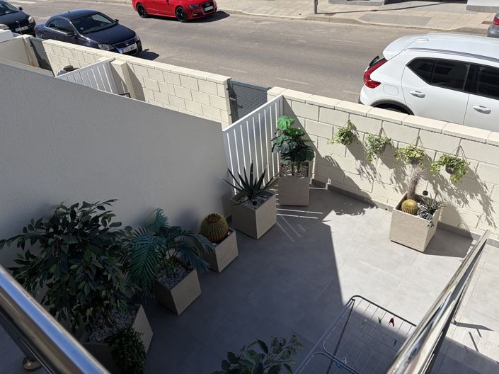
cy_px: 187
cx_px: 250
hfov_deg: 67.3
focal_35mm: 26
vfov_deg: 53.0
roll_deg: +7.2
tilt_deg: -37.3
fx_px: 375
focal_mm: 5.96
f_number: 1.6
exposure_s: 1/4608
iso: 50
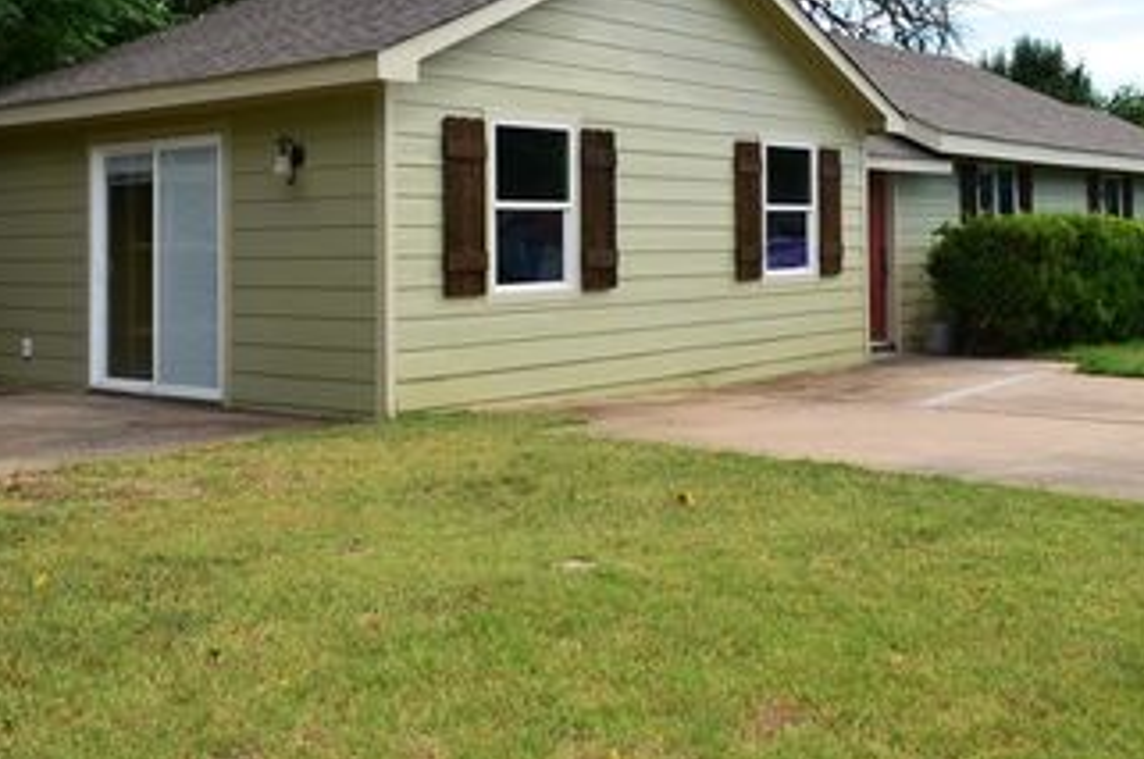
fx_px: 1333
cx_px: 584
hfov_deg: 46.5
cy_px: 176
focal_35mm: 42
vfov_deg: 31.2
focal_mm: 18
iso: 100
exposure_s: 1/80
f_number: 10
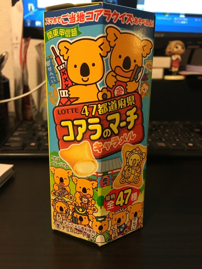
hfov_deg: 48.2
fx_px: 226
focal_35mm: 29
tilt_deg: -15.1
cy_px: 134
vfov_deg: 61.7
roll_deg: -1.8
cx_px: 101
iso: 200
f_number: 2.2
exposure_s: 1/20
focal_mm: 4.15
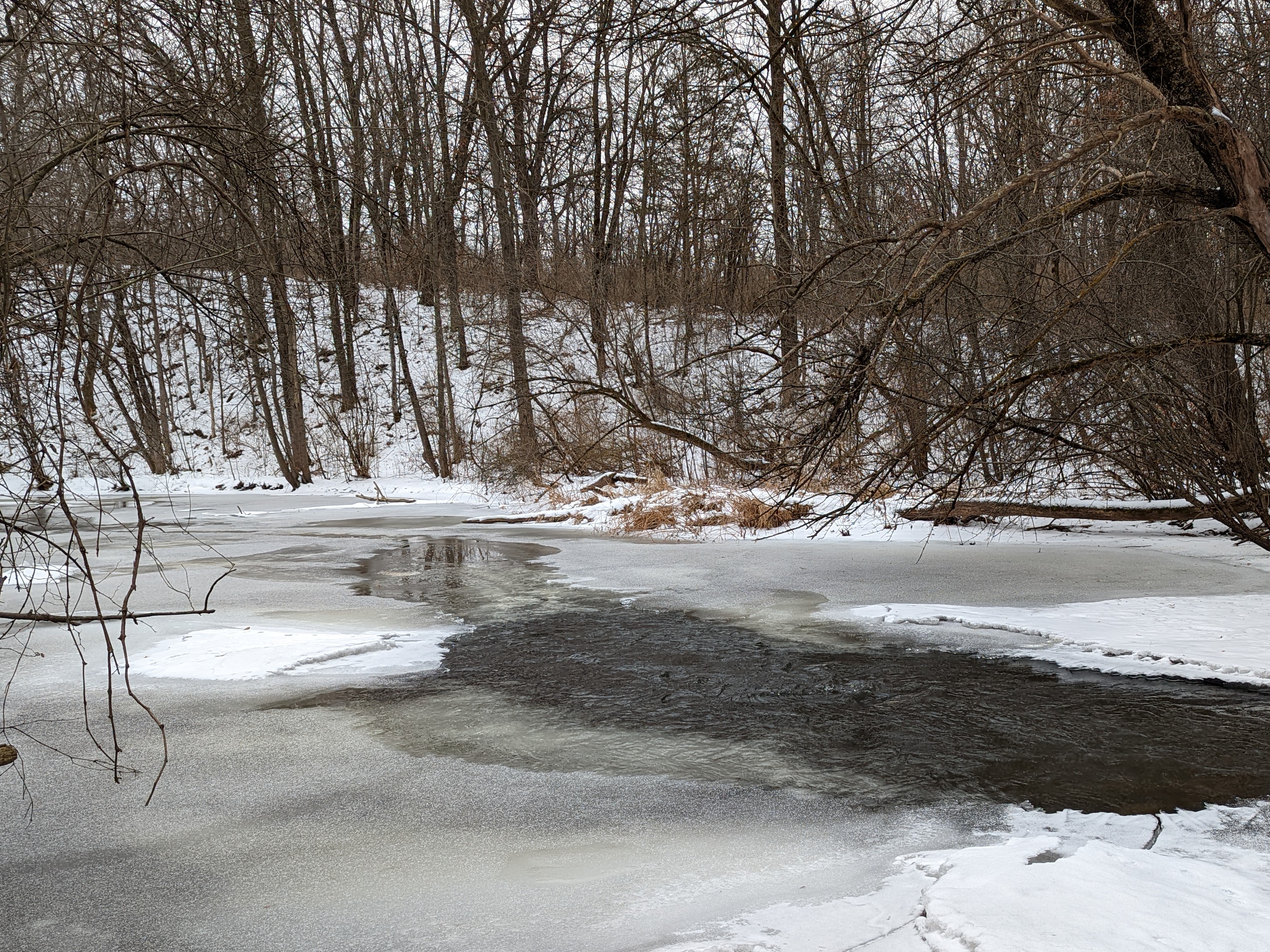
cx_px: 833
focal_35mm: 34
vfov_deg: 41.5
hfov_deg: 53.0
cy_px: 587
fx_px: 1247
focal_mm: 6.81
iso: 50
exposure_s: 1/375
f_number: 1.85
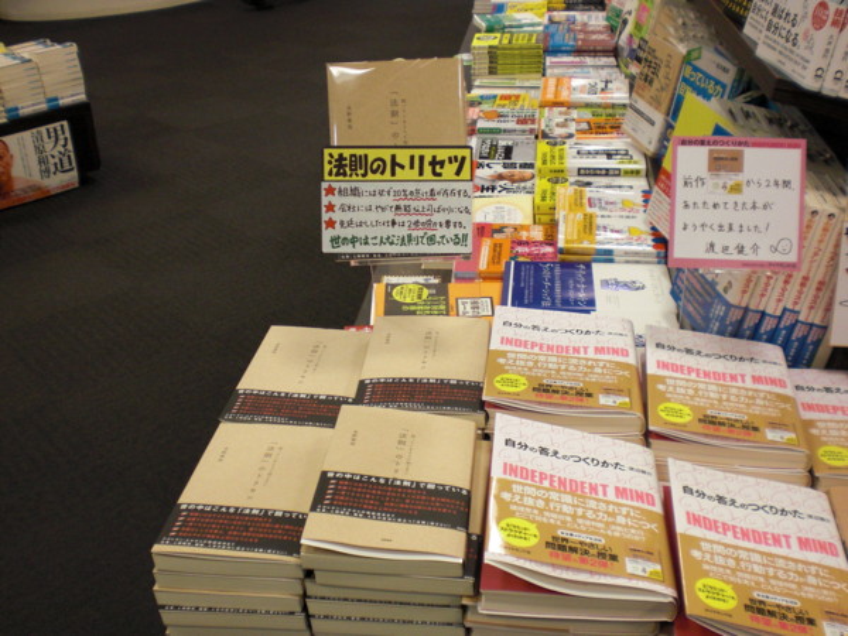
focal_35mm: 38
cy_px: 318
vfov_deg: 37.7
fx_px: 931
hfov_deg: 49.0
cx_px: 424
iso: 200
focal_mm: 6.3
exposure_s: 1/100
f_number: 3.1
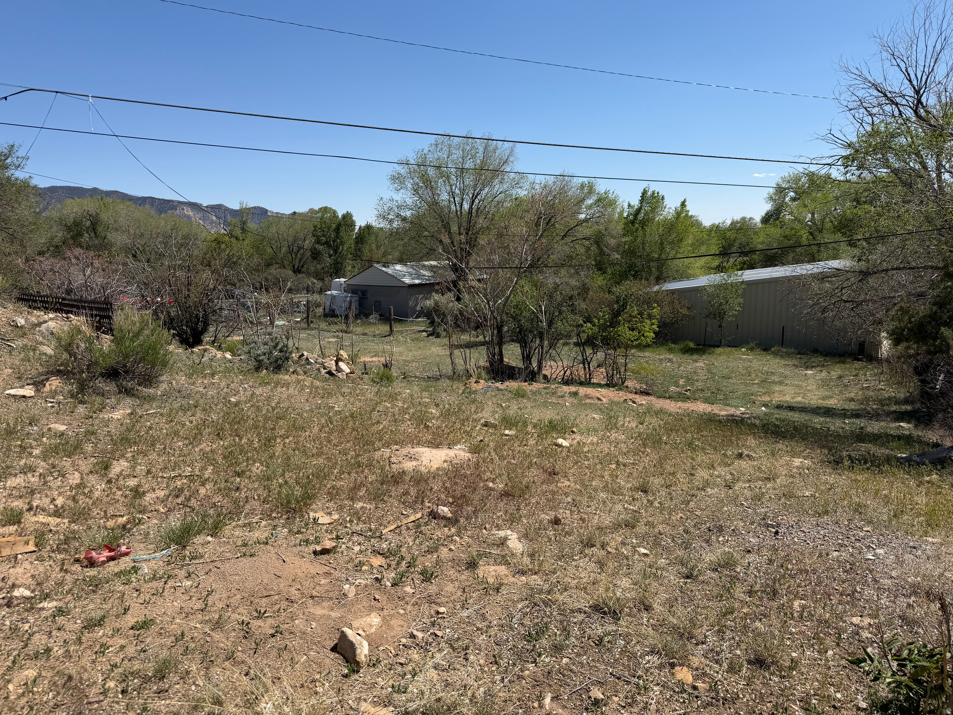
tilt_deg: -9.8
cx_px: 476
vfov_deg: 56.8
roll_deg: +0.7
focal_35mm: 24
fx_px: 661
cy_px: 358
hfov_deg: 71.6
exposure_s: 1/5714
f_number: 1.78
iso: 80
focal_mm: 6.76
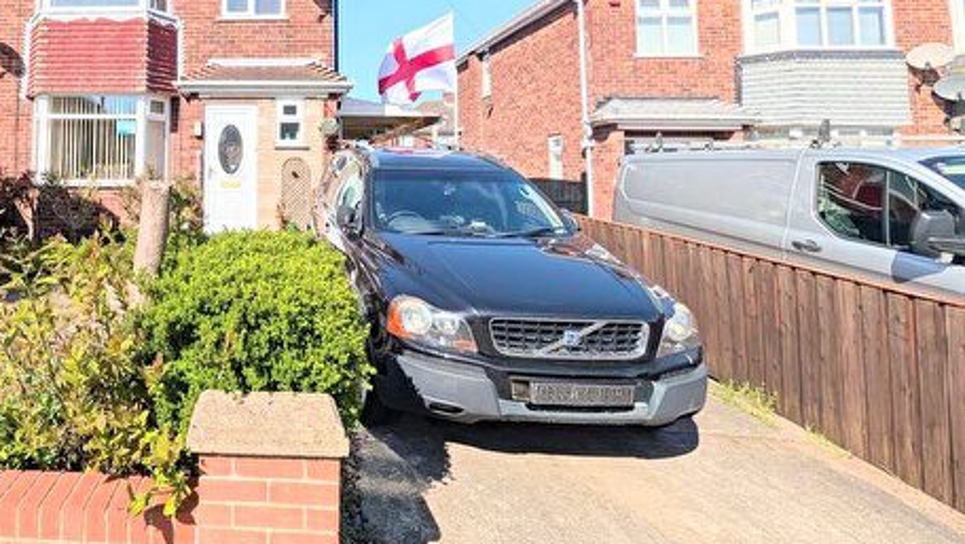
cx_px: 234
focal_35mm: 20
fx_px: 512
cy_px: 134
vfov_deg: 53.4
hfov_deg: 79.5
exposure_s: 1/4184
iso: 62
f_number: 1.7
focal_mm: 2.02
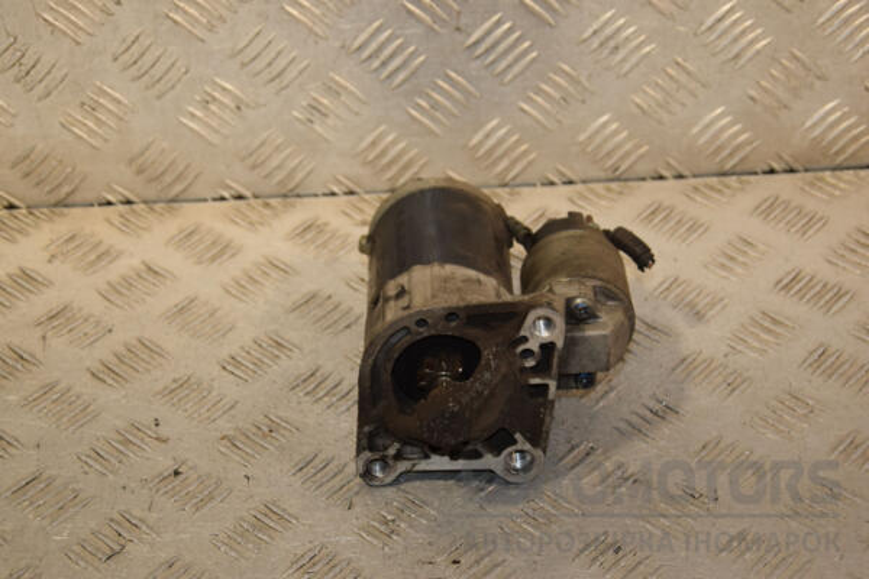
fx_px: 1883
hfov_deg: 26.0
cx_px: 434
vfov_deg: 17.5
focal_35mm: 78
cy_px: 290
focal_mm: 52
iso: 800
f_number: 5.6
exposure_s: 1/200
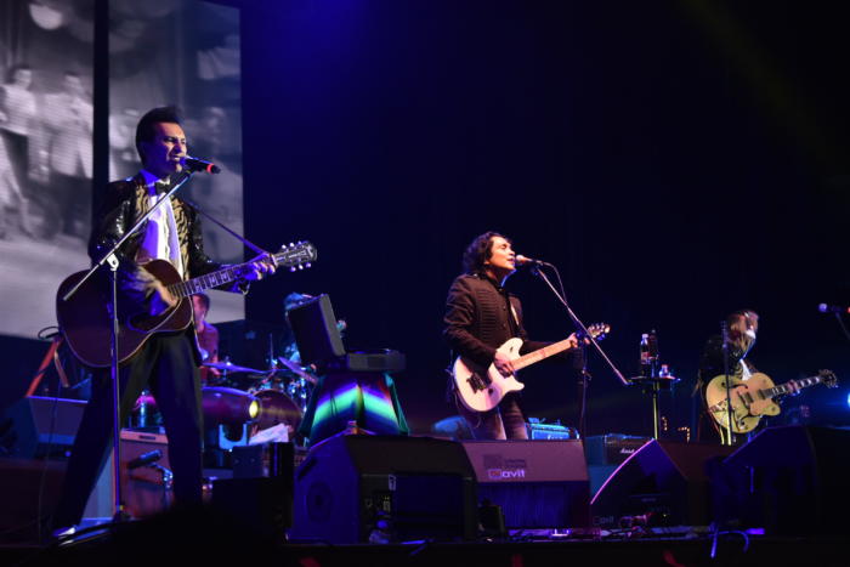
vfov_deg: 19.5
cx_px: 425
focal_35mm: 70
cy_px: 284
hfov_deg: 28.8
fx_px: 1653
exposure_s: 1/80
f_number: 5
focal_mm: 70
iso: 1250
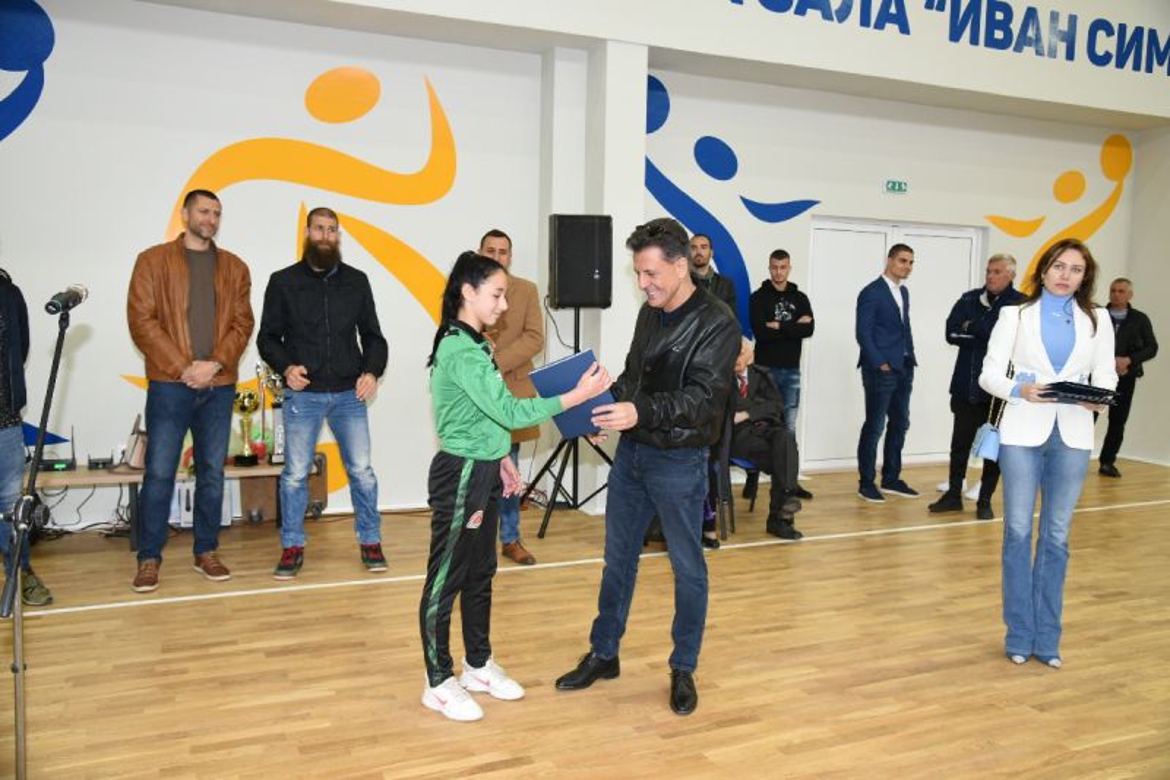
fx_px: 975
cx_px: 585
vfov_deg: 43.6
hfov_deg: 61.9
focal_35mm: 30
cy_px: 390
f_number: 5.6
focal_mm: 30
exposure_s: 1/200
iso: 1400
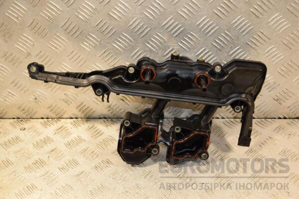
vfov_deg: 23.8
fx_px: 473
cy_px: 100
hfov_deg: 35.1
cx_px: 150
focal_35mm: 57
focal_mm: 38
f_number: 5
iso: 800
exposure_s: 1/125
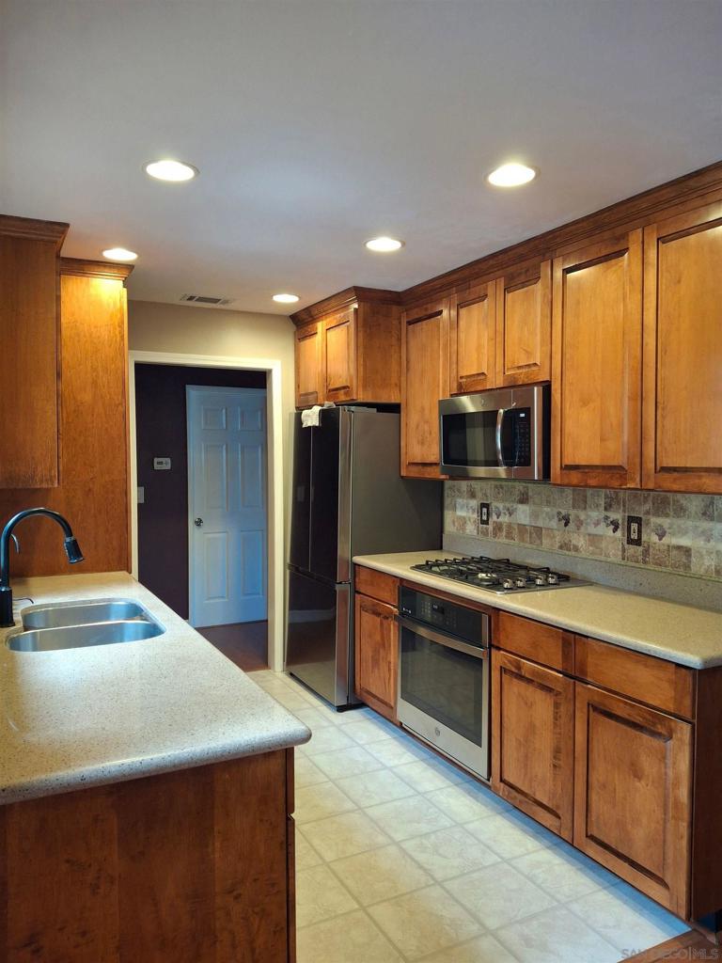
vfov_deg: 69.4
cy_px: 482
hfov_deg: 54.9
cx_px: 361
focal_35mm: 25
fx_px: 695
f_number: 1.8
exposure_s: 1/60
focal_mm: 4.69
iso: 320
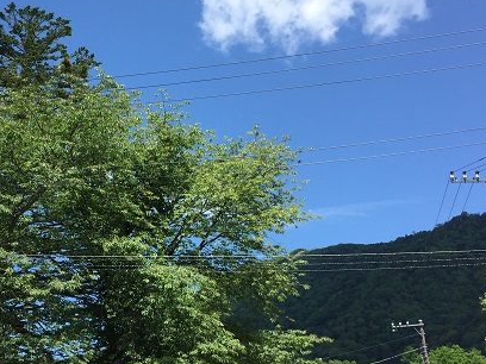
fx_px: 814
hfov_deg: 32.7
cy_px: 262
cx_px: 128
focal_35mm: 58
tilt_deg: +18.1
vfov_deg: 25.0
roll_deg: -1.8
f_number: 2.2
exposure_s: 1/1041
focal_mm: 4.15
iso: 32
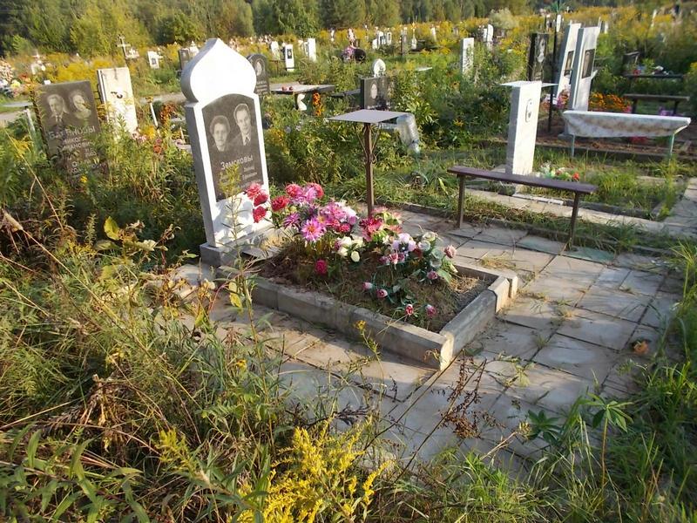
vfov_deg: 53.1
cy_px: 262
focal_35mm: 26
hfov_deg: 67.3
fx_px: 524
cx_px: 348
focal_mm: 4.6
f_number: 3.2
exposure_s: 1/320
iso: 80
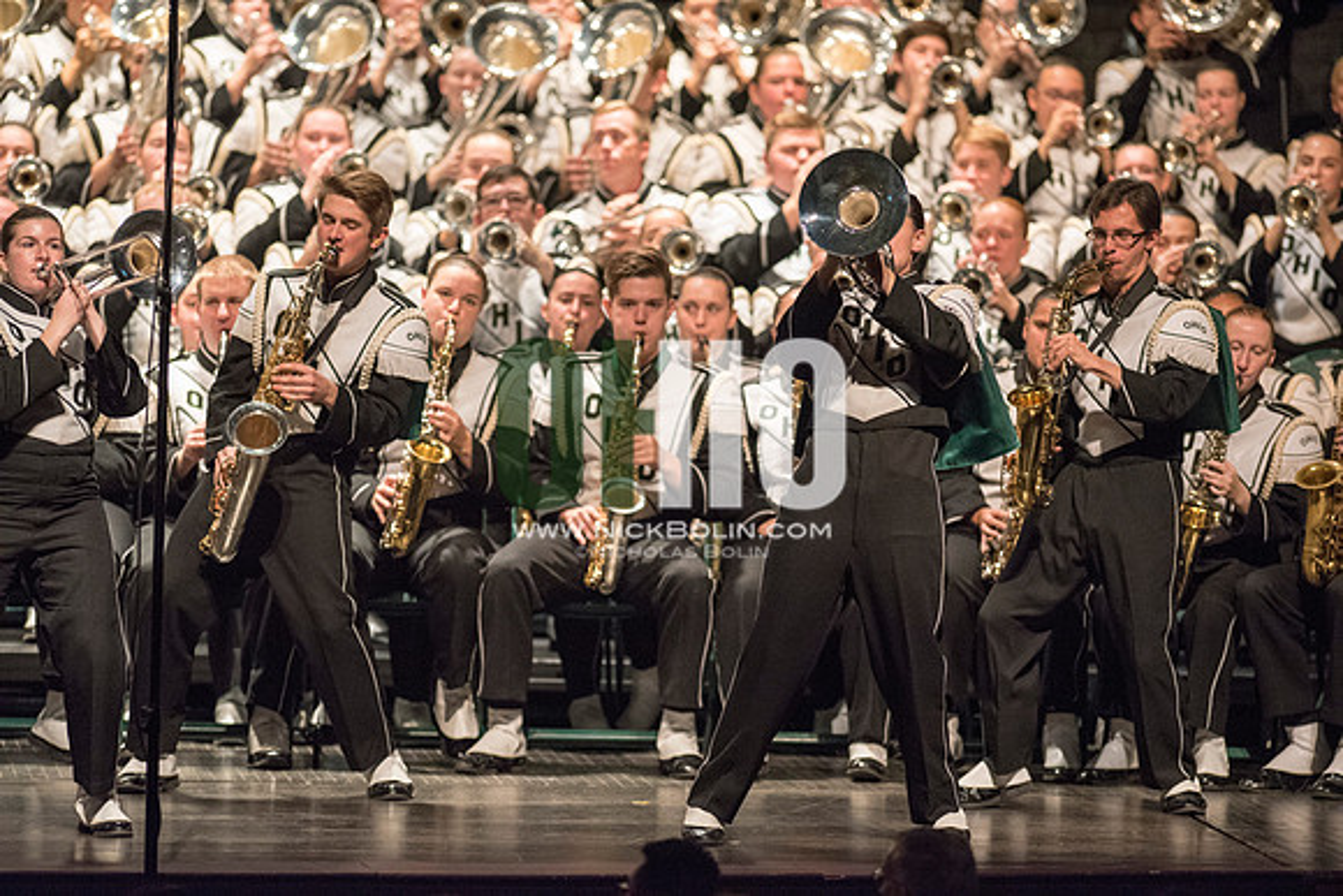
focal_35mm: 300
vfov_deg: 4.6
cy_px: 448
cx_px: 672
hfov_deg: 6.9
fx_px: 11194
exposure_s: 1/500
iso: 4000
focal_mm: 300
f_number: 2.8
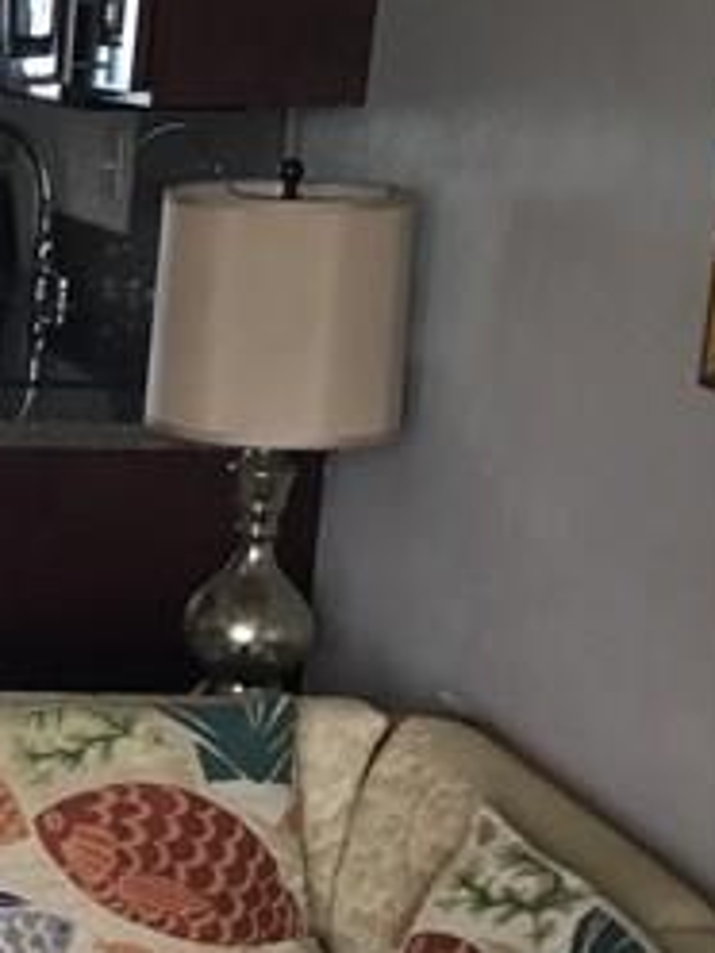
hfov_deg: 16.1
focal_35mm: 80
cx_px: -492
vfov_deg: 24.4
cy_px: 569
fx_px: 2203
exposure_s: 1/30
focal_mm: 3.3
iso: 100
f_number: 2.4
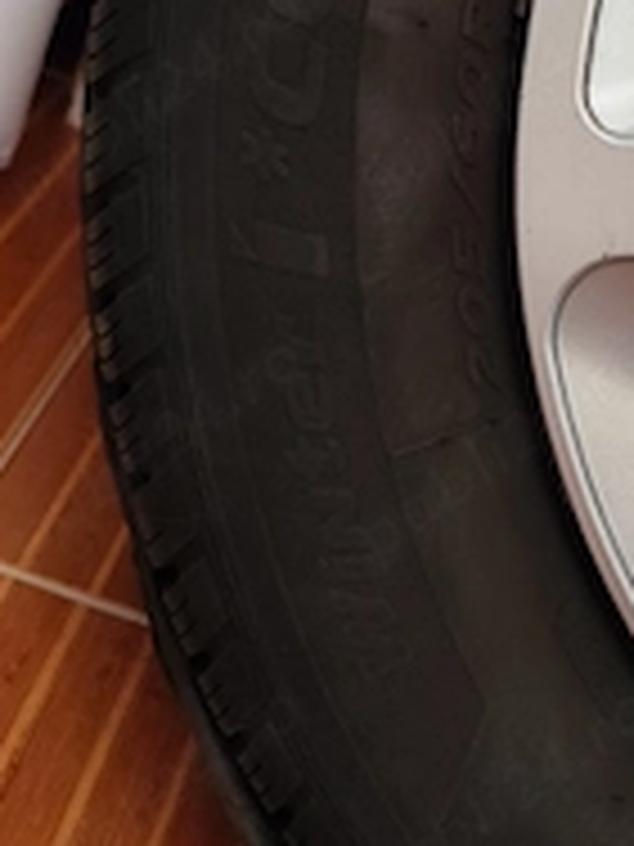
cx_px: 594
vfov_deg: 37.3
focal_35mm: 49
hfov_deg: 28.3
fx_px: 1197
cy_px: 153
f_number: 1.65
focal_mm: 6.14
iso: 500
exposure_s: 1/25
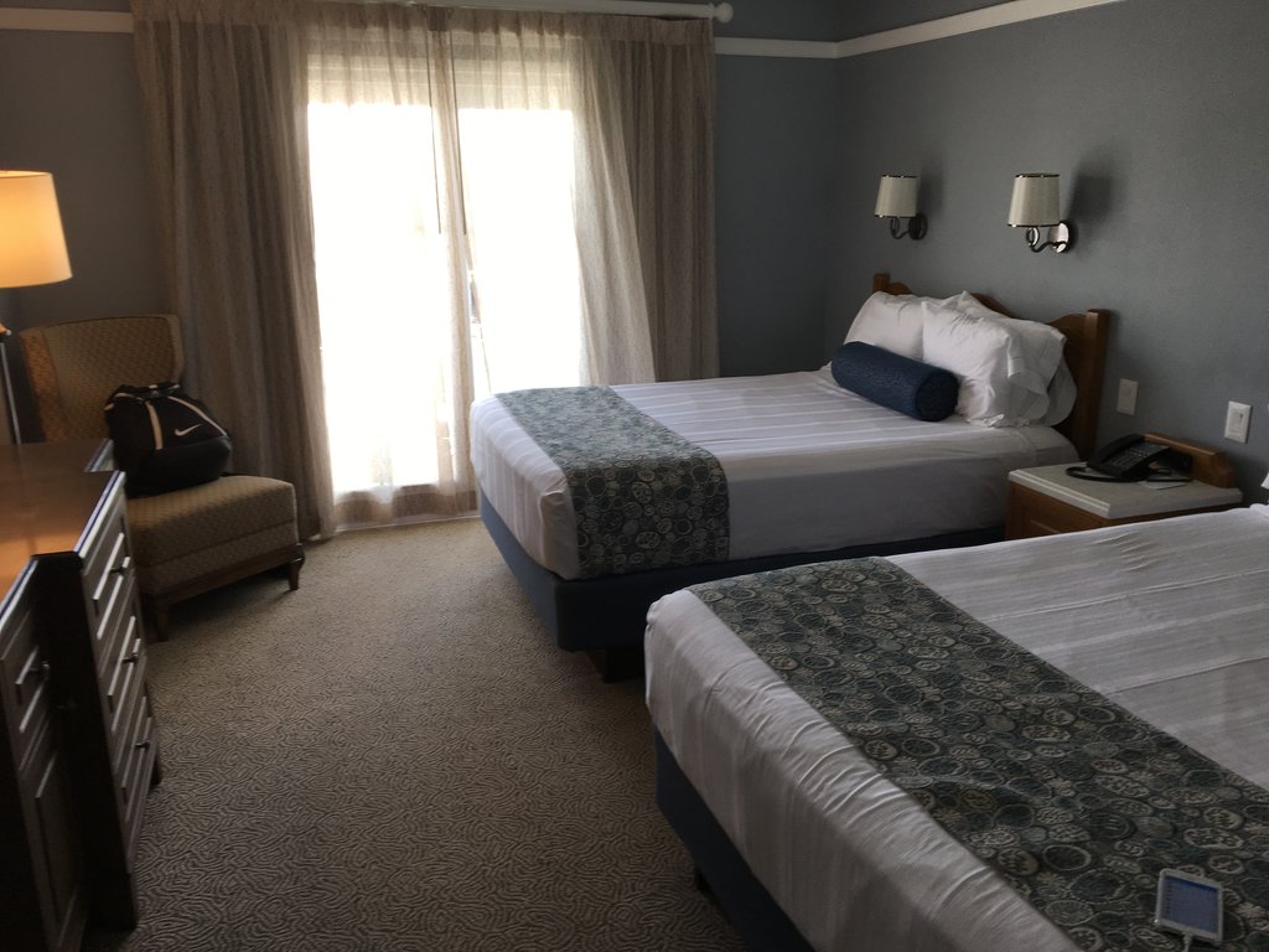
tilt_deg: -14.9
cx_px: 634
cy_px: 476
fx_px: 1063
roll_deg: -0.3
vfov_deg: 48.2
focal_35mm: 29
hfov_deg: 61.7
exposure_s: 1/60
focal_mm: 4.15
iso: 25
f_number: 2.2
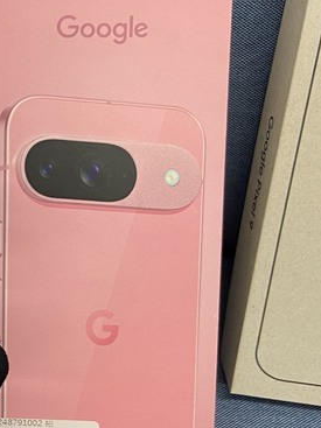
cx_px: -72
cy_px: 177
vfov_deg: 28.5
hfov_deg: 20.1
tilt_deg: -50.5
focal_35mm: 68
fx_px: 841
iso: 80
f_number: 1.8
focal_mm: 4.25
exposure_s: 1/60
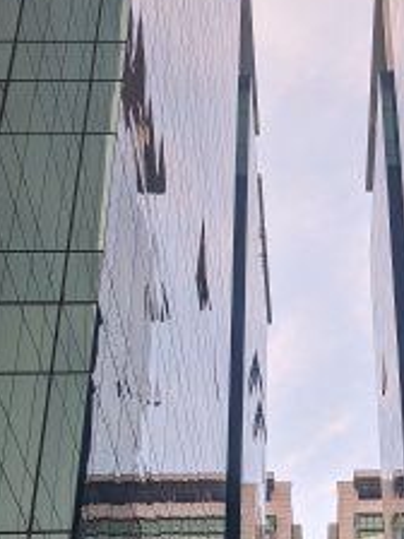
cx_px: 343
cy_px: 469
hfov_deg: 20.4
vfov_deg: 26.6
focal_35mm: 71
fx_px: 1105
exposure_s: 1/120
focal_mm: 4.67
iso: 56
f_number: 2
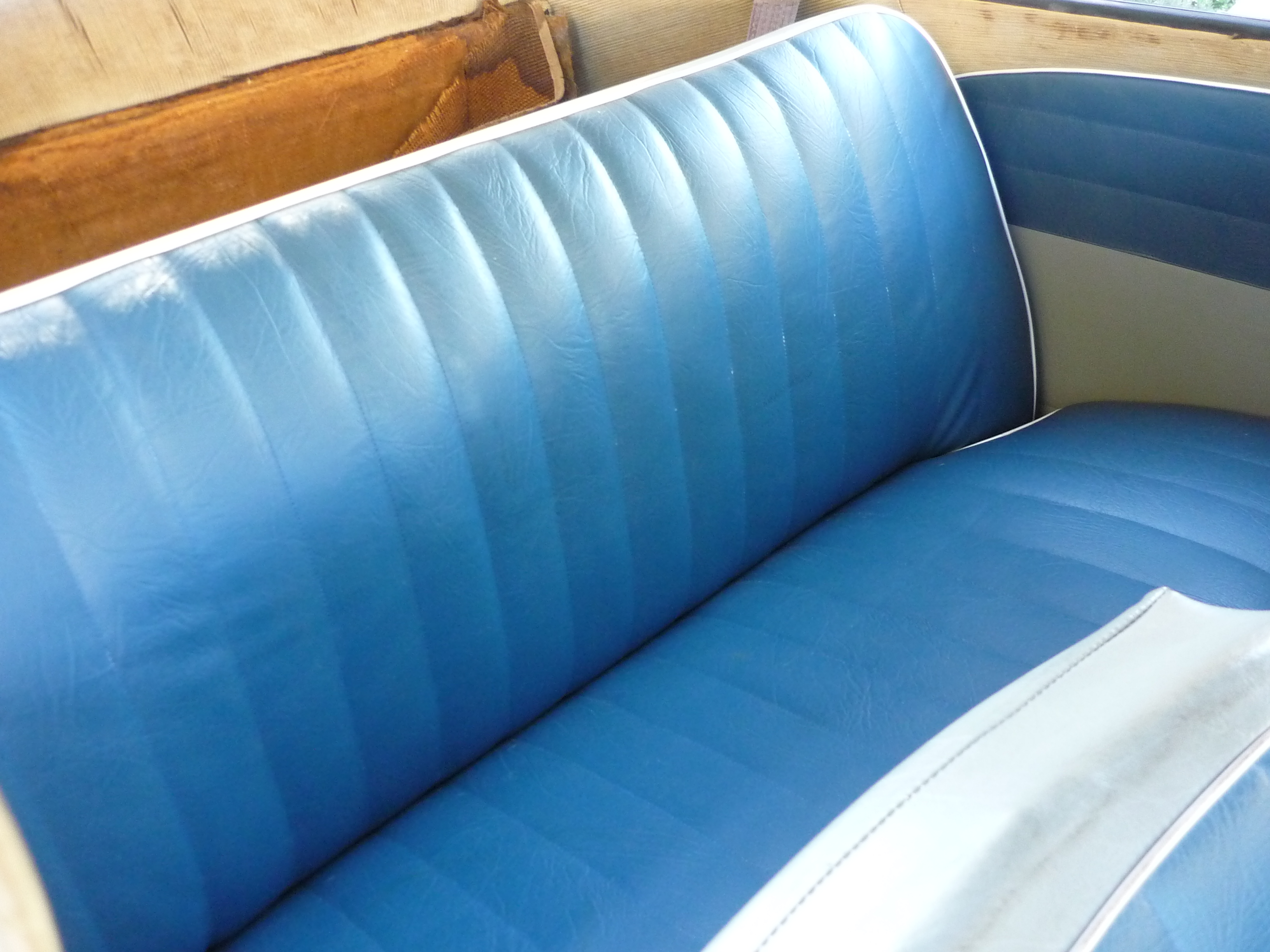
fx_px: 1211
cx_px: 635
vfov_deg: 42.9
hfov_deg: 55.4
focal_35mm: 33
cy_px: 476
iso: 400
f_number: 2.8
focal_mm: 5.5
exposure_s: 1/30
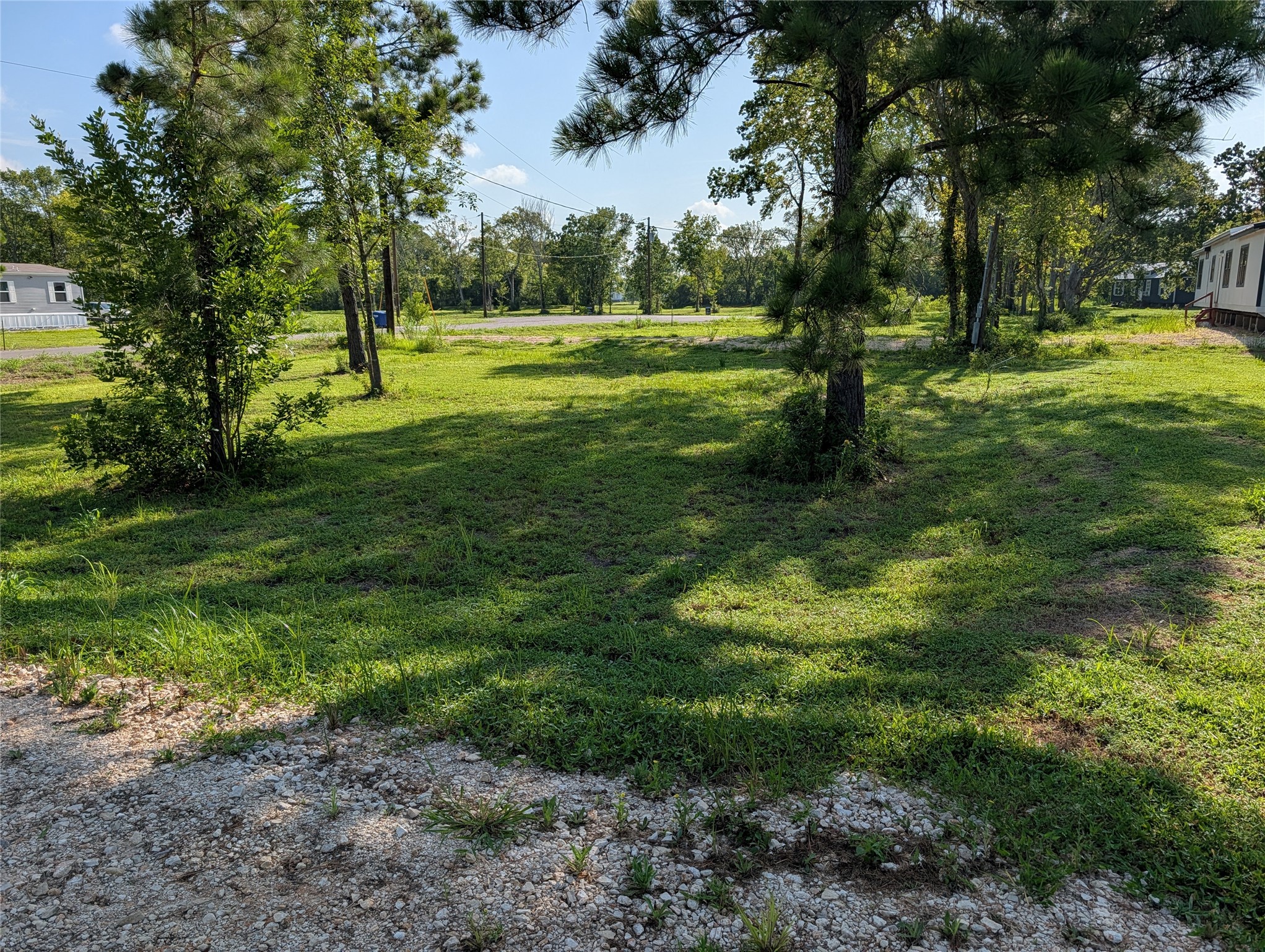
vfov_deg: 56.9
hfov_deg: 71.5
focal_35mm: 24
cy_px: 476
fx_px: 878
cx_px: 632
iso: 19
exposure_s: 1/1792
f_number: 1.68
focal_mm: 6.9
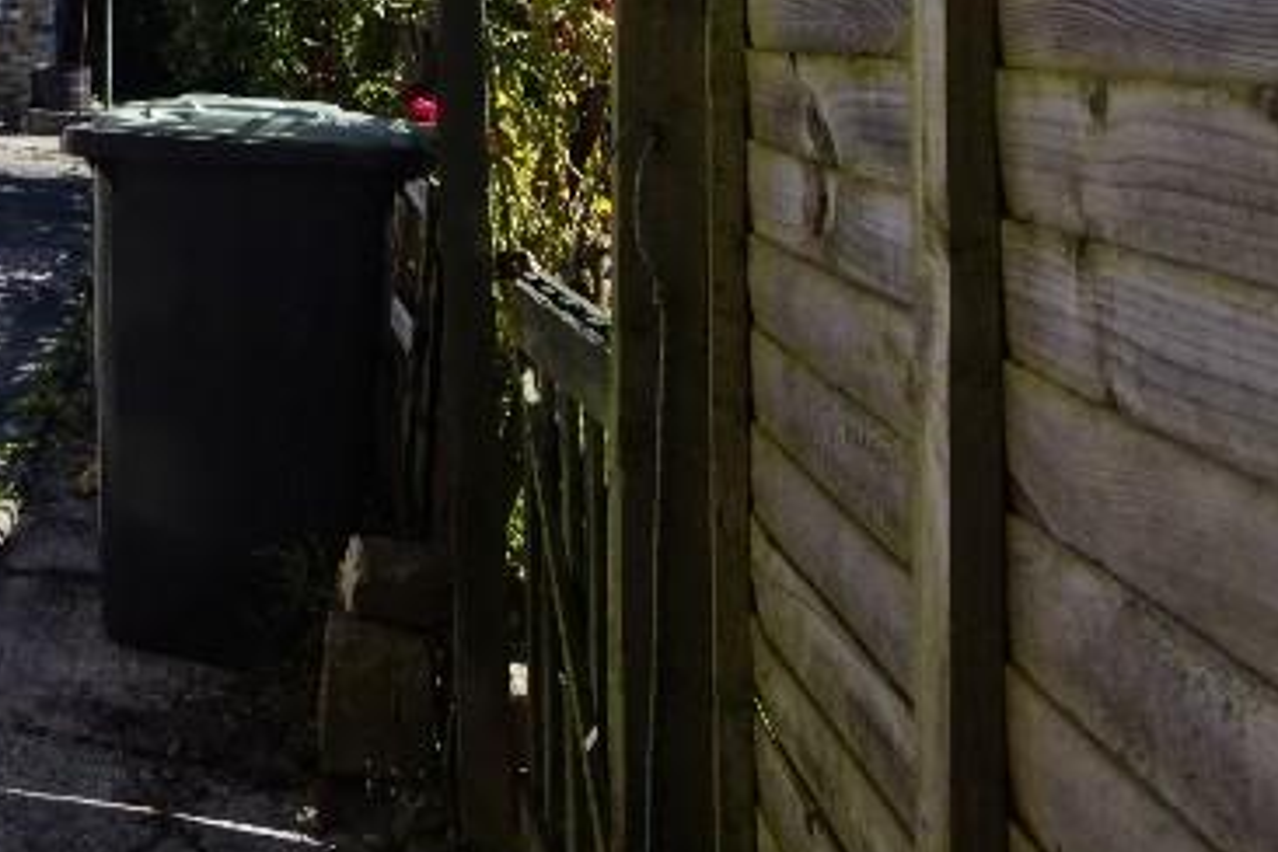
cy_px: -152
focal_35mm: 42
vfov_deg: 28.1
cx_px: -168
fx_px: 1491
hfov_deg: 37.7
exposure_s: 1/640
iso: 800
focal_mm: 10
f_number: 10
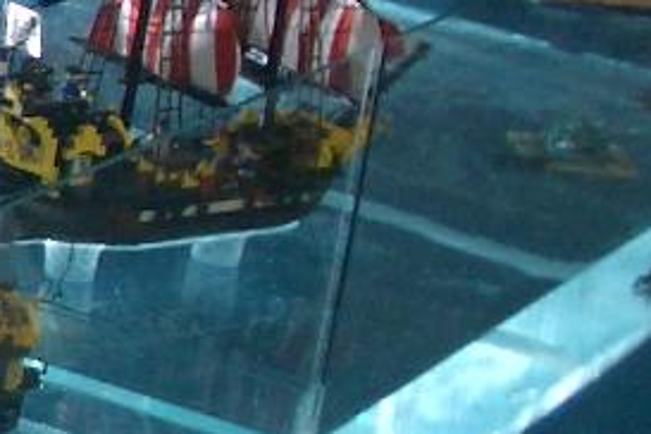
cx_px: -715
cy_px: 320
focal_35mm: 213
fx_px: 3851
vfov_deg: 6.4
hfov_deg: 9.0
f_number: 2.6
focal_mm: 5.8
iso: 100
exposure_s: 1/60
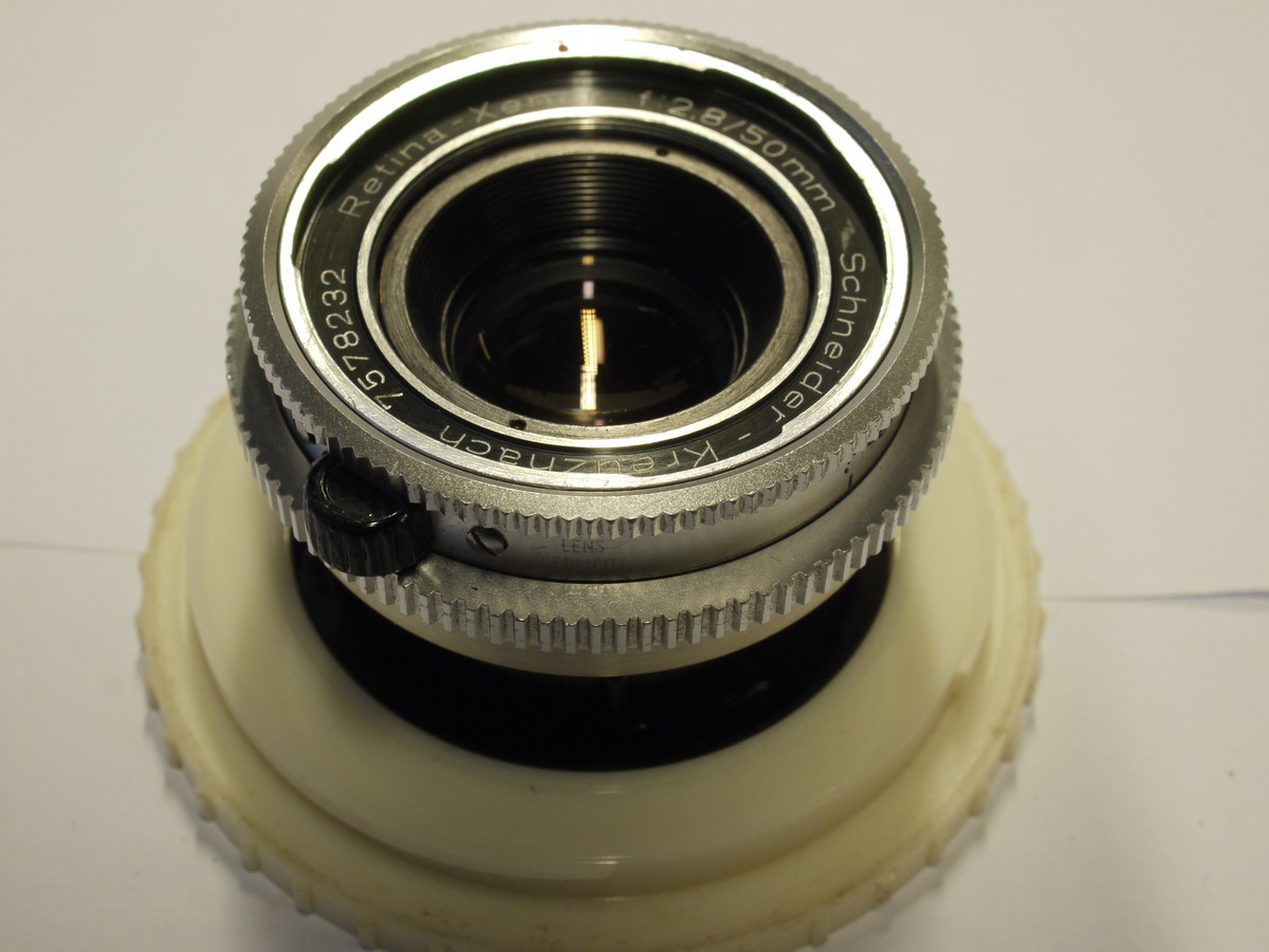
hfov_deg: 32.2
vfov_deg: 24.4
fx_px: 2200
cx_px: 634
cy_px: 476
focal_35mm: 60
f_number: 11
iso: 400
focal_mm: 30
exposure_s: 1/10
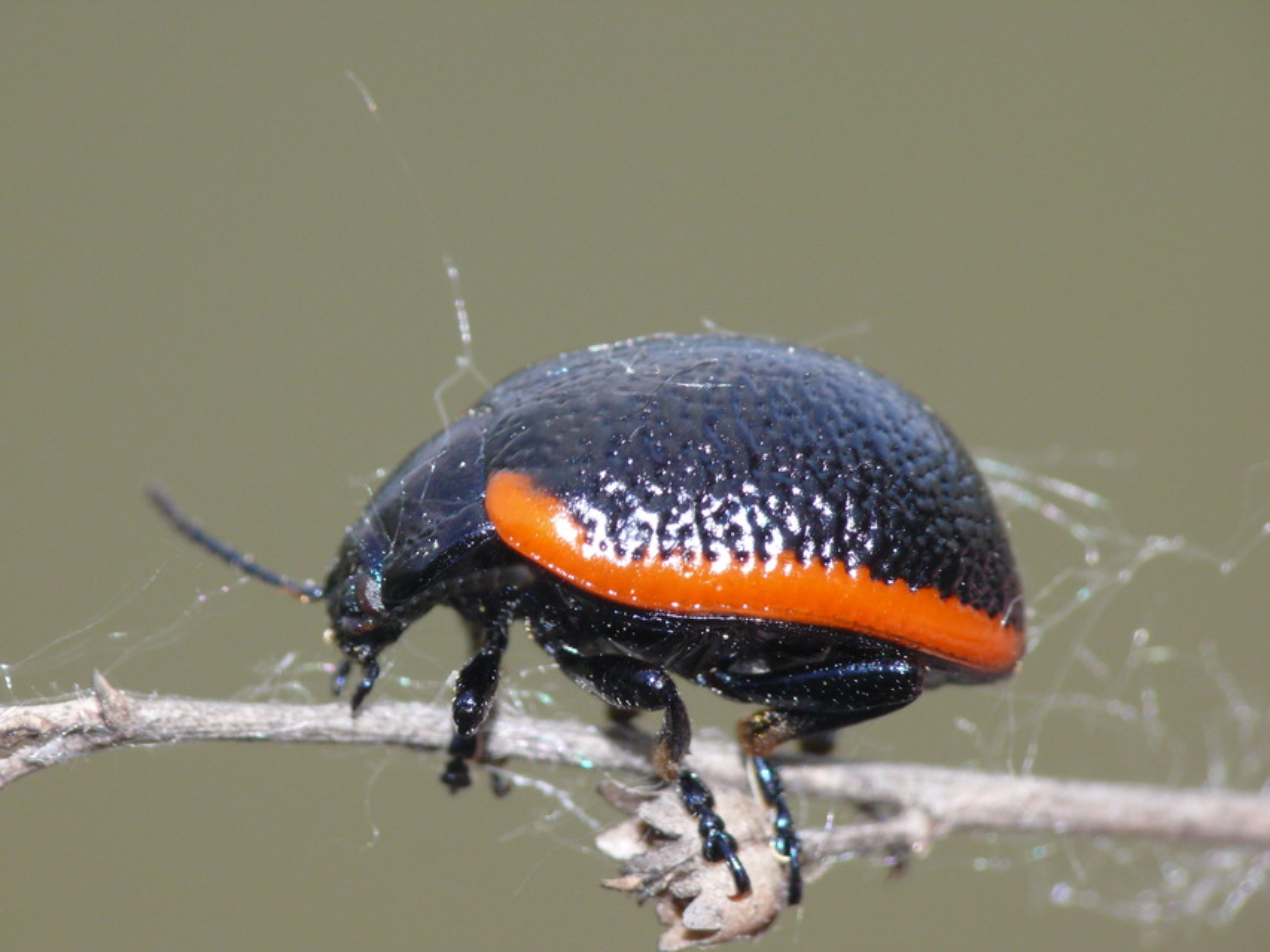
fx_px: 15411
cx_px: 635
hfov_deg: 4.7
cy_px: 476
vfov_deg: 3.5
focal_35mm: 420
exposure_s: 1/125
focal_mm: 88.8
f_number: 8
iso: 200
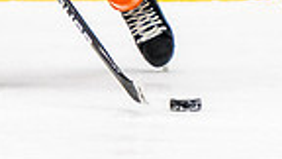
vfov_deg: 1.0
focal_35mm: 1230
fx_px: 9197
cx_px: -4
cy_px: -121
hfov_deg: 1.8
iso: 2000
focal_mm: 170
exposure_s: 1/640
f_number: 2.8
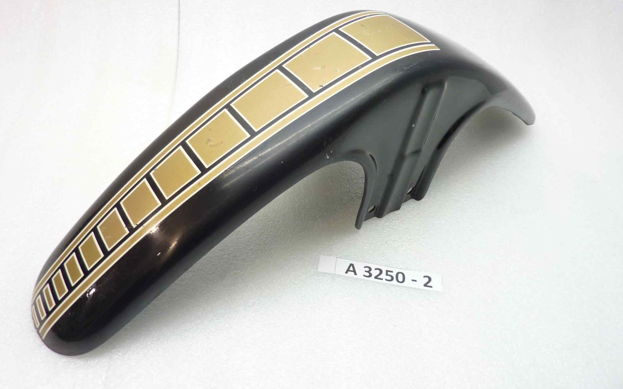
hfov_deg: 68.4
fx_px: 458
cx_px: 309
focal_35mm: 27
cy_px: 169
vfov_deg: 45.9
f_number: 3.3
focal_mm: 4.1
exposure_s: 1/10
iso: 80
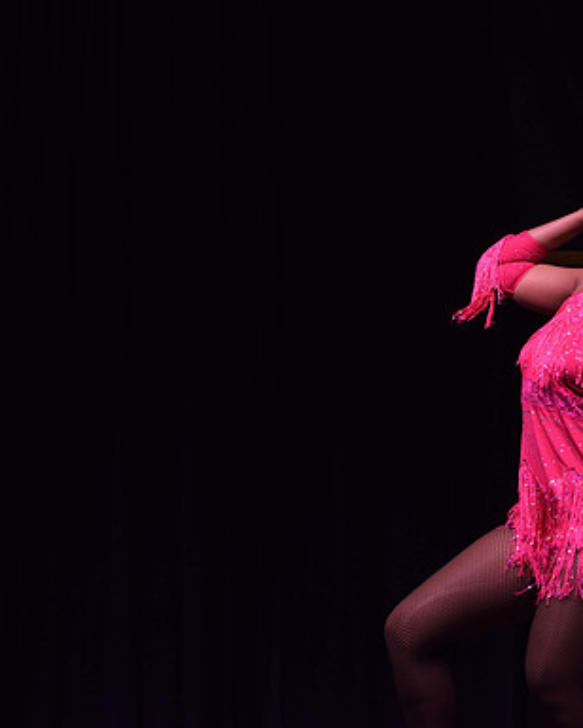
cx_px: 492
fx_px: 3753
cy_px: 364
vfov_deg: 11.1
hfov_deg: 8.9
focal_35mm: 174
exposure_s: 1/160
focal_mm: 82
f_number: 2.8
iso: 400
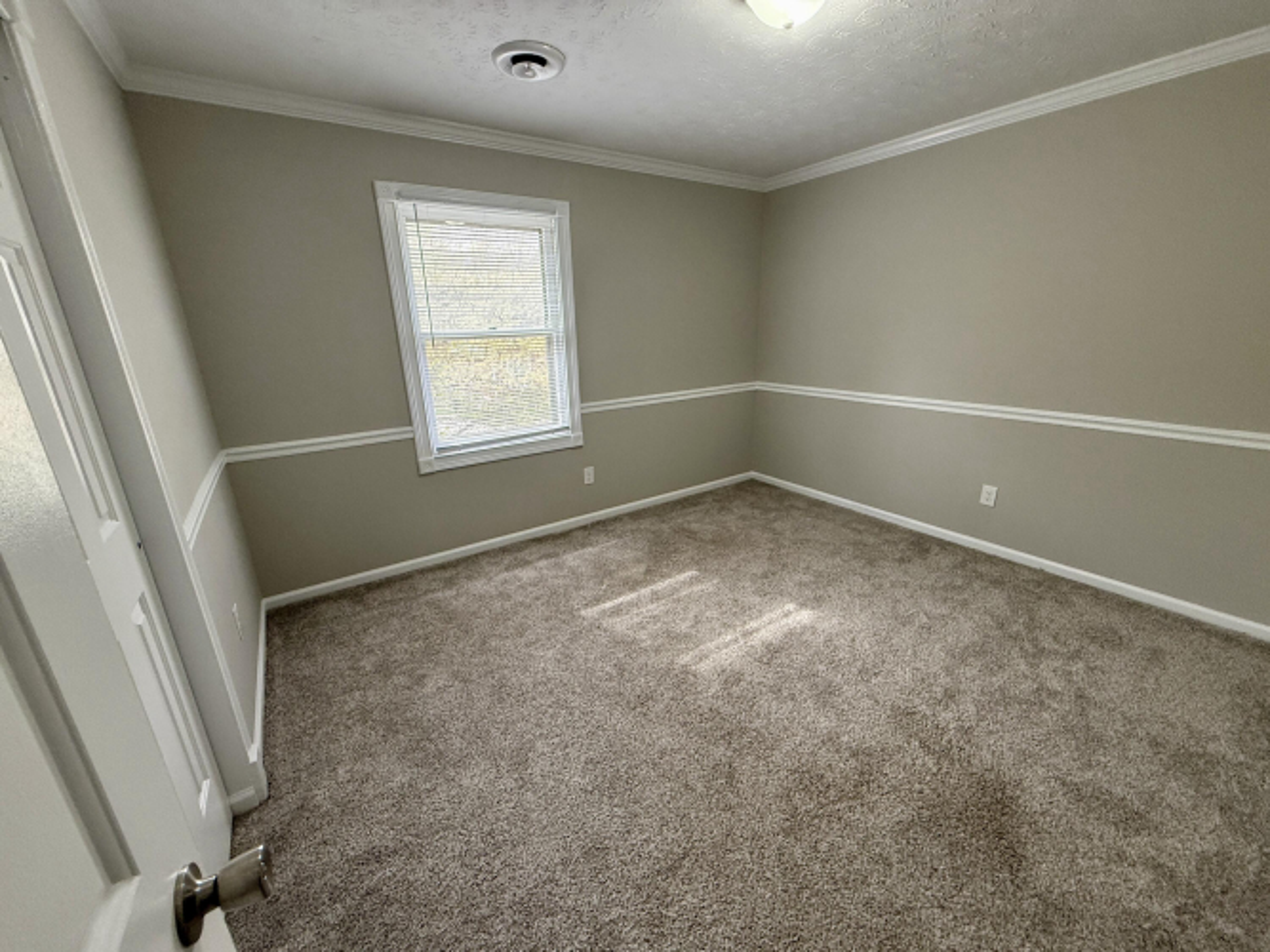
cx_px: 635
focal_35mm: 14
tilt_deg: -16.9
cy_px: 476
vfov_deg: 85.7
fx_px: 514
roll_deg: +2.0
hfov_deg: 102.1
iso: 250
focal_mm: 2.22
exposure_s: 1/120
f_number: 2.2
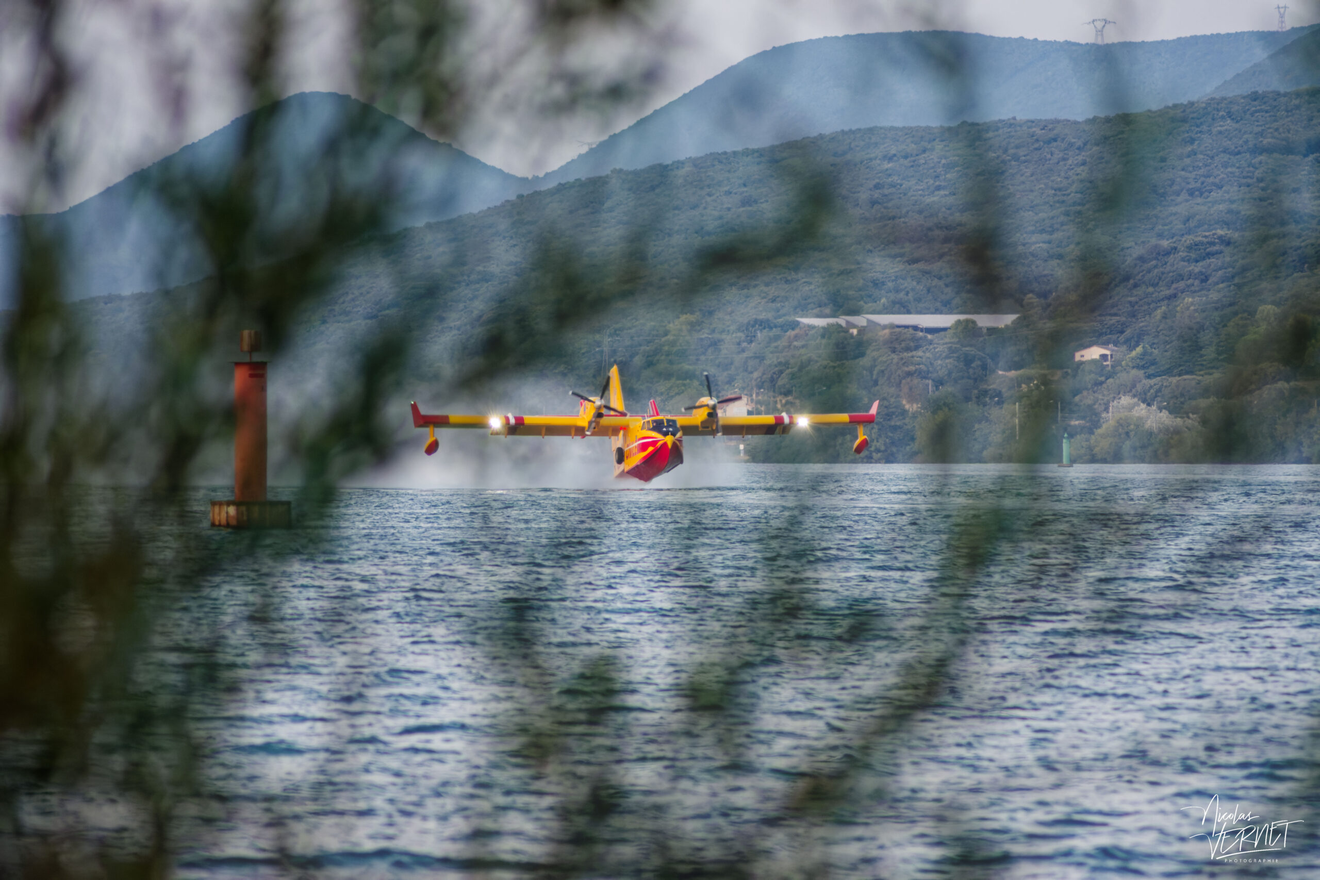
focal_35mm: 292
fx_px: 10725
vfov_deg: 4.7
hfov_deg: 7.0
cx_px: 660
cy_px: 440
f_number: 4.8
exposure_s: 1/1000
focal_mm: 195
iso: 1800
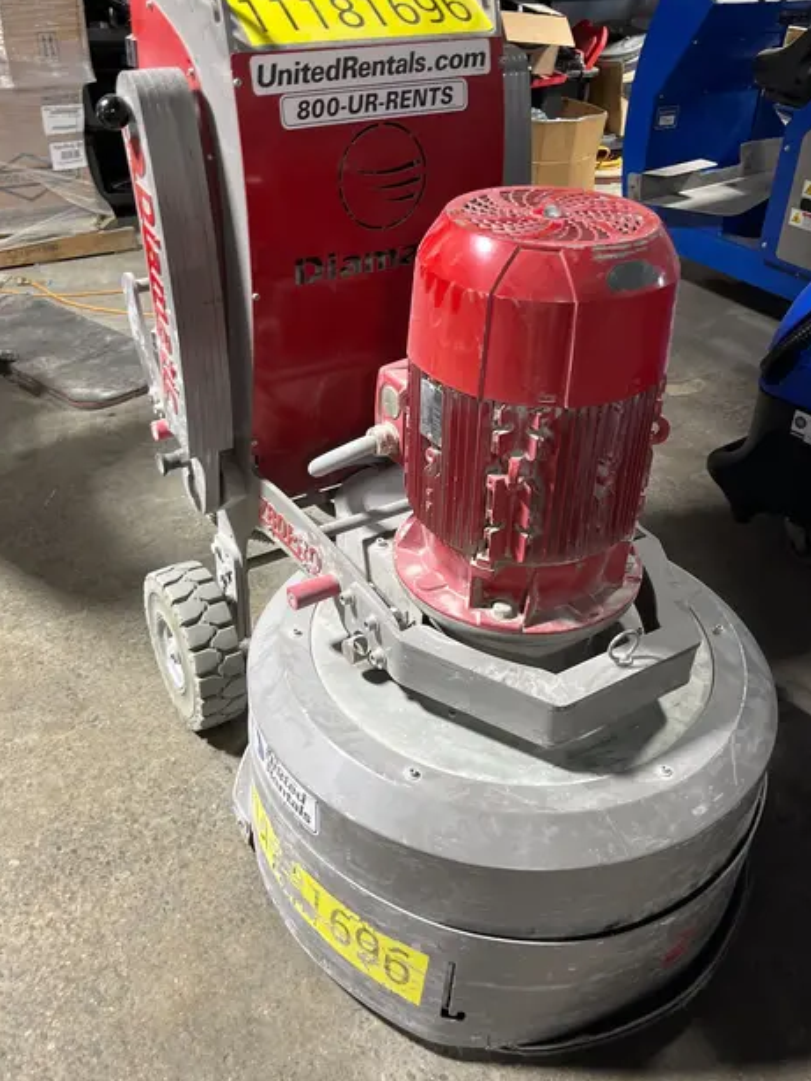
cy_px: 488
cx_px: 376
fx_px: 969
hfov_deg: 45.4
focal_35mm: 31
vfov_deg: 58.3
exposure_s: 1/71
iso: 125
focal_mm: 5.1
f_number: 1.6
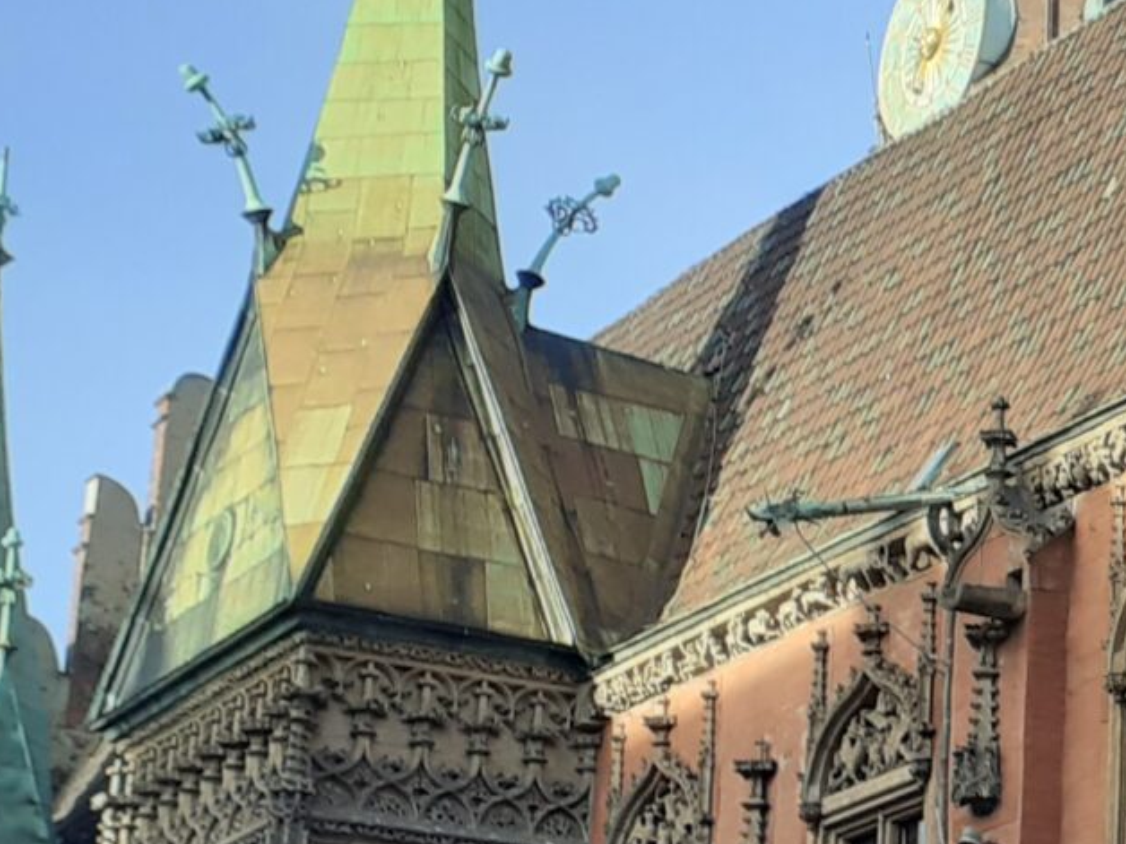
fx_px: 3578
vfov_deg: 13.4
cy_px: 595
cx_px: 1696
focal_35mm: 110
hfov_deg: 16.3
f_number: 1.9
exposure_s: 1/681
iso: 40
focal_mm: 3.6
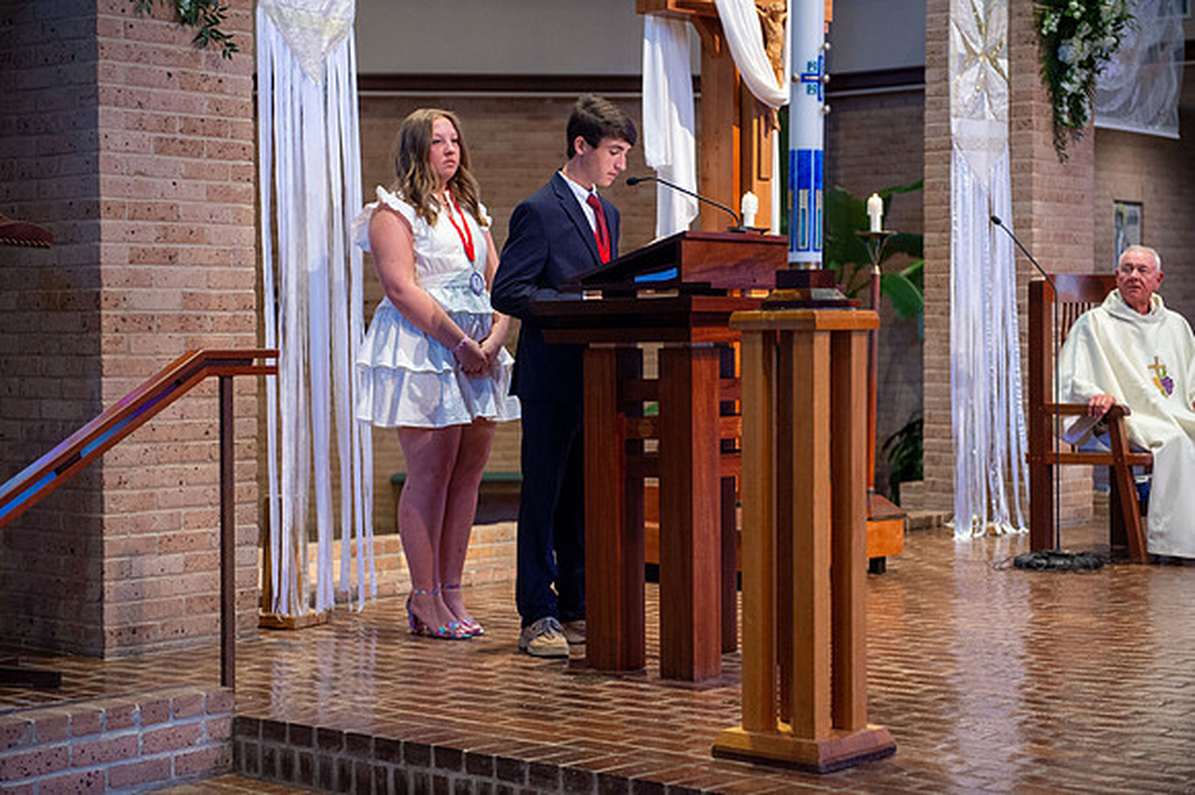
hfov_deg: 28.9
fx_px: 2322
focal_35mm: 70
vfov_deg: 19.4
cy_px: 398
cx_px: 598
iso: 3200
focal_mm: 70
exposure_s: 1/250
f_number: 2.8
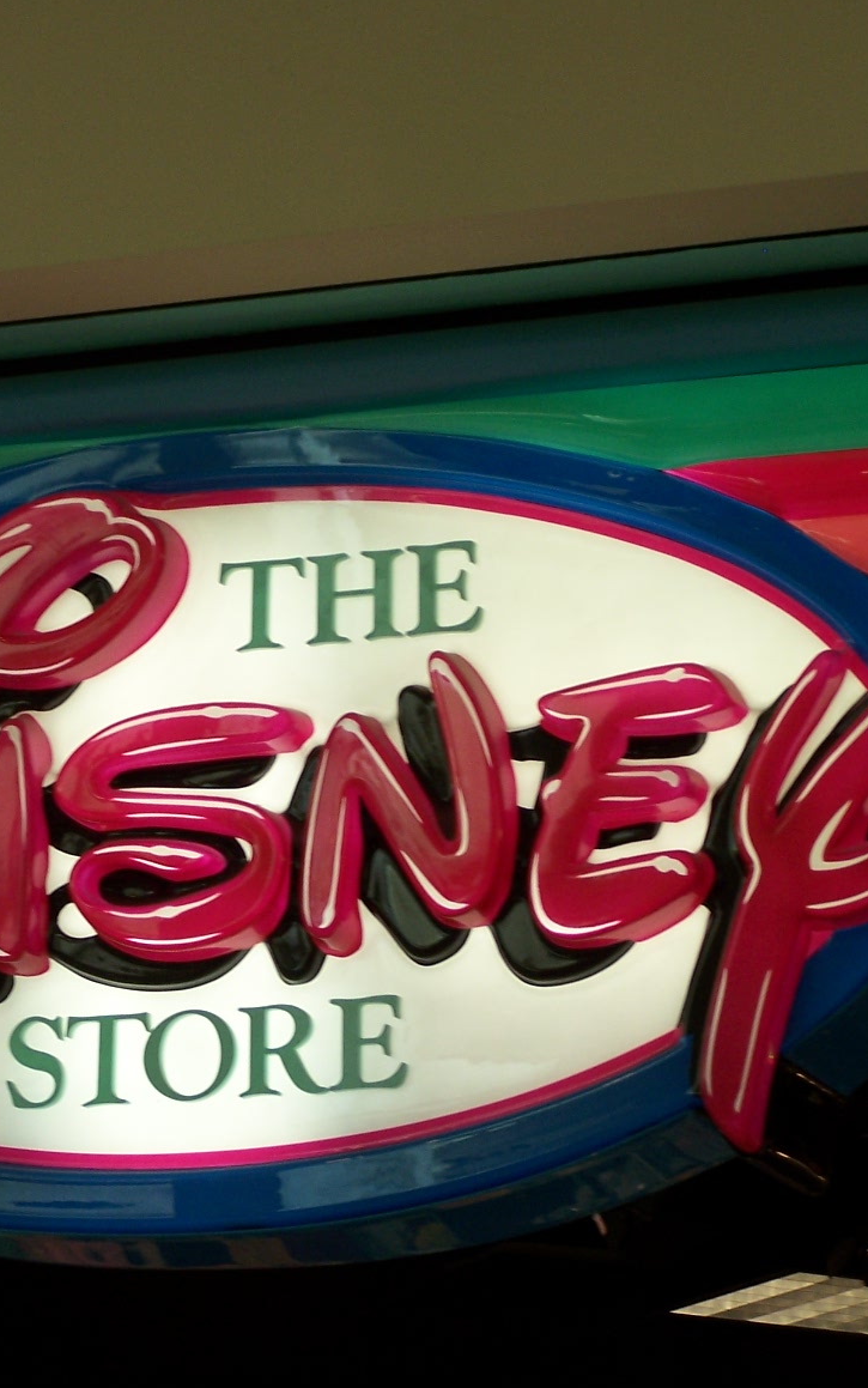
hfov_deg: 8.8
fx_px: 5636
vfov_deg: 14.0
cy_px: 692
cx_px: 233
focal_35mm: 149
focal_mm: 17.5
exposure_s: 1/50
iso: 100
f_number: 3.2
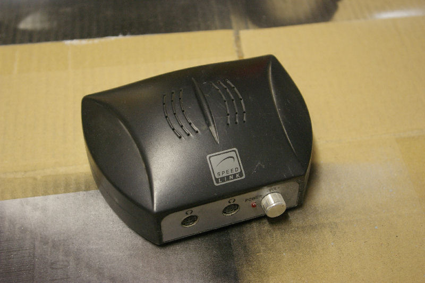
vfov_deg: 23.7
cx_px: 212
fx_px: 672
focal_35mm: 57
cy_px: 142
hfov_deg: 35.1
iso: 800
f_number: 4.5
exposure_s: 1/6
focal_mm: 38
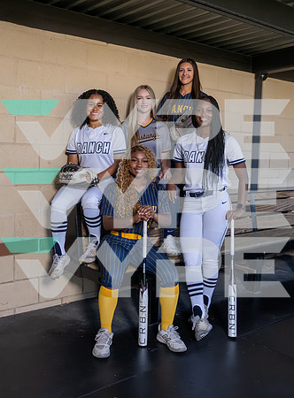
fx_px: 448
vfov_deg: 47.9
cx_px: 127
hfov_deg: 36.2
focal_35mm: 39
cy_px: 184
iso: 2000
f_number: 7.1
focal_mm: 24
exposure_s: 1/2500
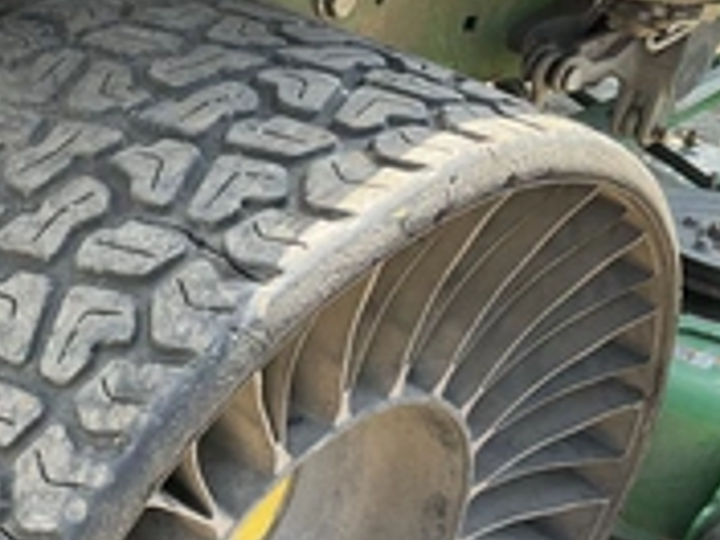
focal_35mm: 66
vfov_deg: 21.8
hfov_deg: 28.8
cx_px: 151
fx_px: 1373
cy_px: 470
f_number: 1.8
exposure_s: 1/176
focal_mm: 3
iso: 25
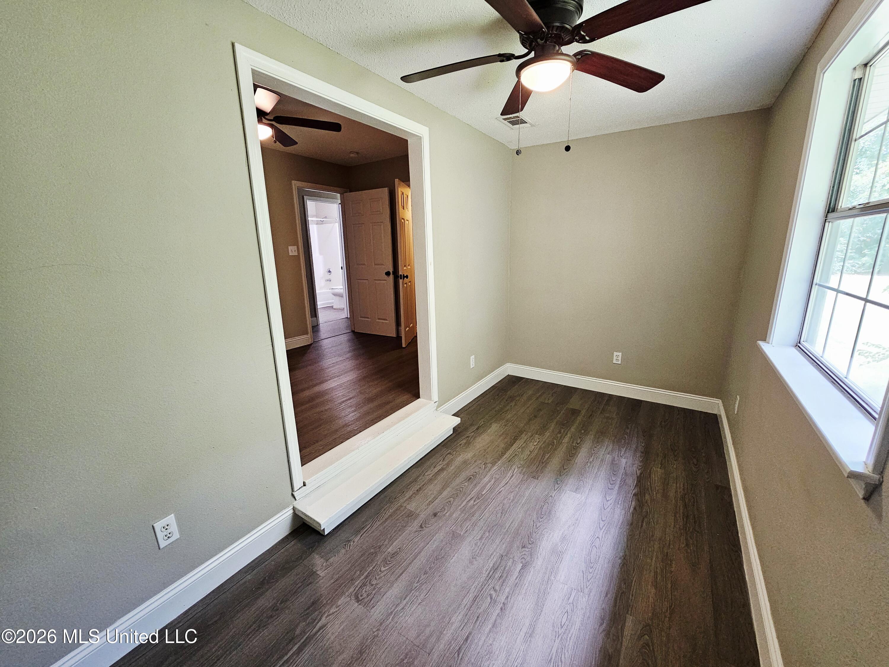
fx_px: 334
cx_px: 444
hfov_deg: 106.2
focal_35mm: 13
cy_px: 334
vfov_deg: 89.9
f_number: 2.2
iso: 400
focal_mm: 2.2
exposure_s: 1/40
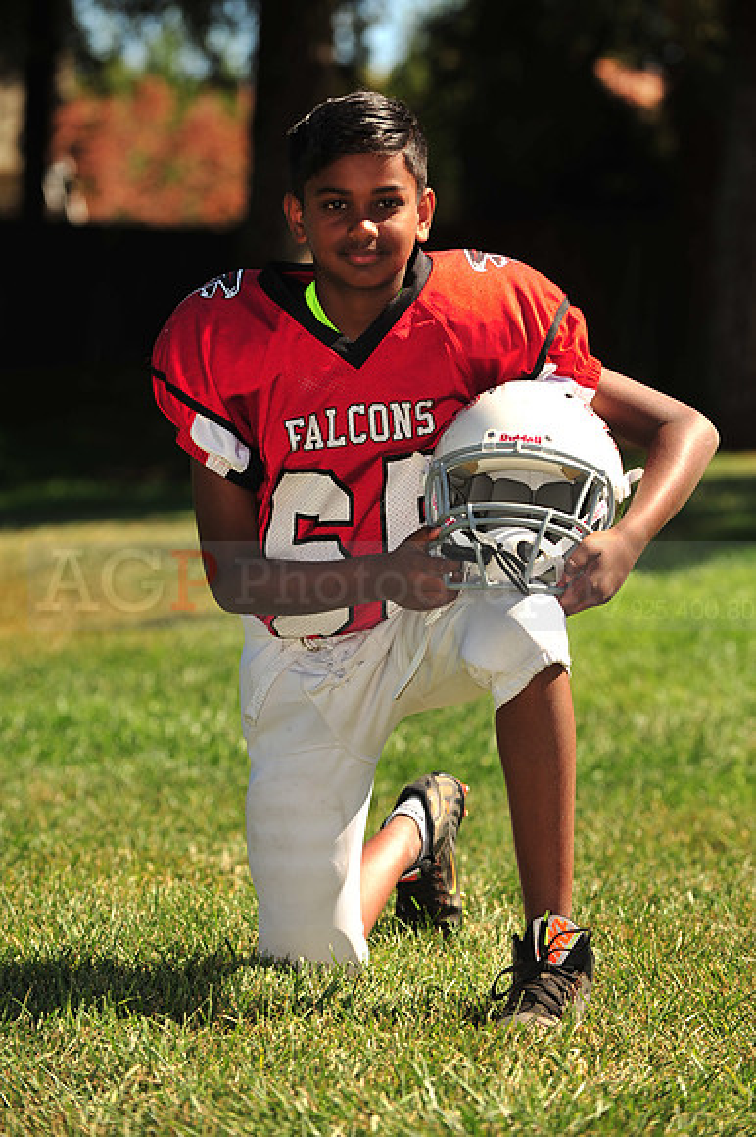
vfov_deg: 13.7
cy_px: 568
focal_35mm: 150
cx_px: 378
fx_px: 4730
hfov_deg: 9.1
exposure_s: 1/500
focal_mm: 150
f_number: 5
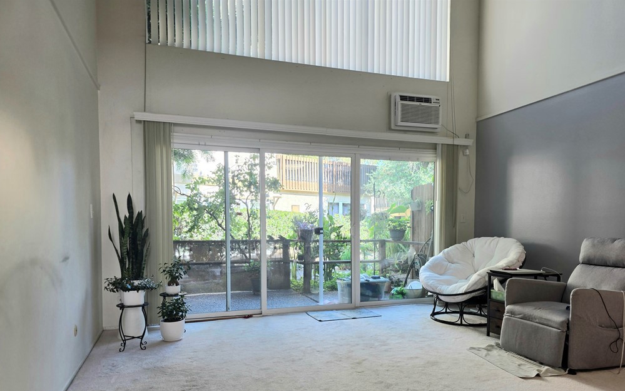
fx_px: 426
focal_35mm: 25
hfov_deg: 72.6
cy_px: 239
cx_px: 315
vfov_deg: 48.9
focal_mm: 6.3
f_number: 1.7
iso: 64
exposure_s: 1/120
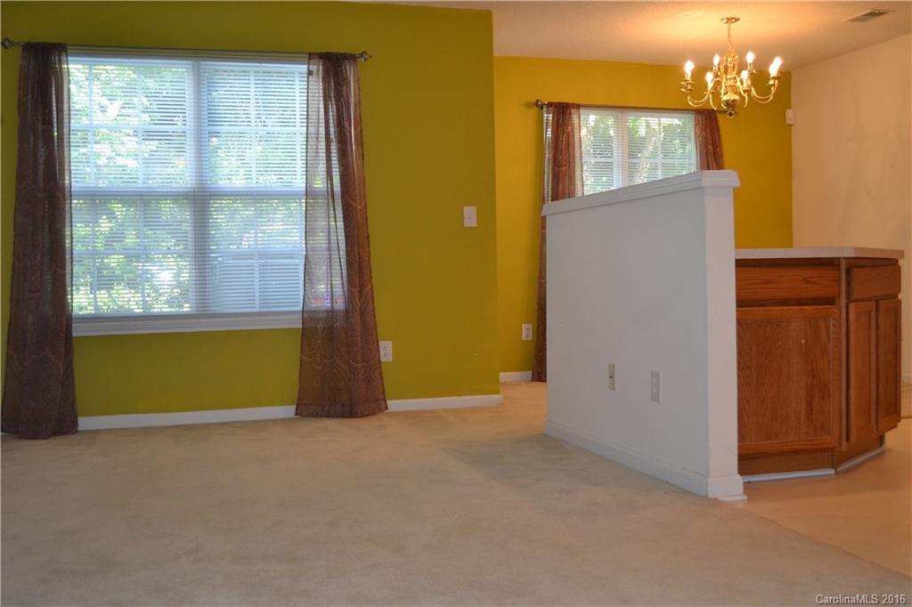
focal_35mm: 39
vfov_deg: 34.2
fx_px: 988
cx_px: 456
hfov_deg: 49.6
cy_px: 304
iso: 640
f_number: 4.2
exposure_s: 1/60
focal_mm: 26
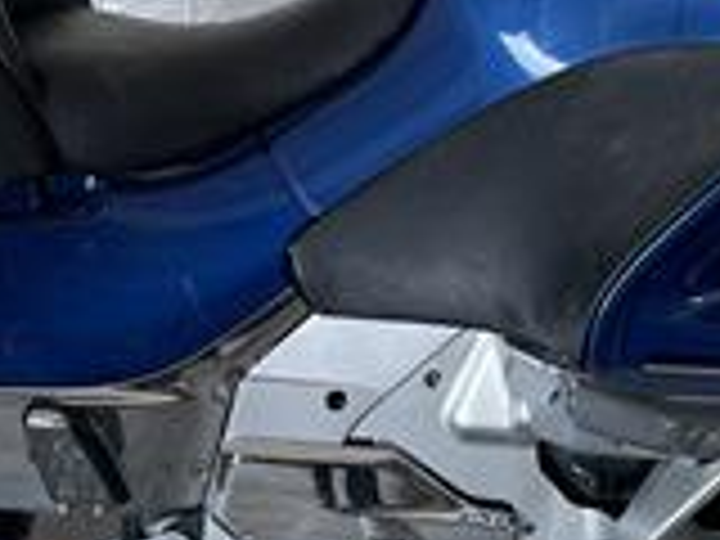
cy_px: -40
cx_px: 414
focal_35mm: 104
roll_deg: -0.4
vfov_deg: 13.9
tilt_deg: -15.0
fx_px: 2163
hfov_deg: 18.9
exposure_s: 1/133
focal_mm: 5.1
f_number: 1.6
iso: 64
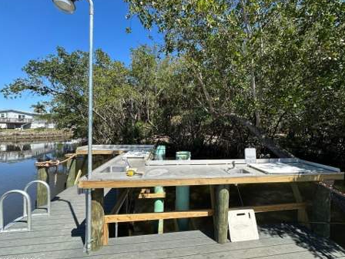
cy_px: 129
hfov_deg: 98.1
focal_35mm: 15
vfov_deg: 81.7
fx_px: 149
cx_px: 182
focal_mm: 2.22
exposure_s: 1/1171
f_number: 2.2
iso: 50
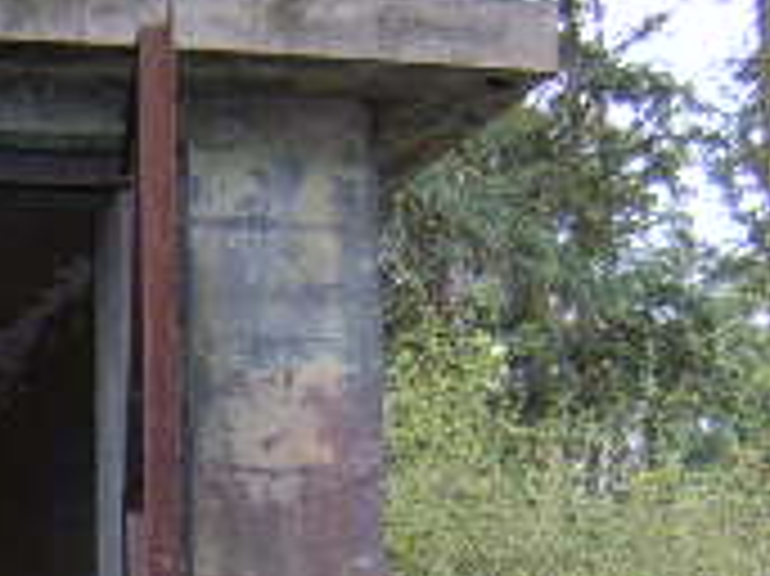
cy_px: 932
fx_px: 2912
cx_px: -90
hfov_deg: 14.7
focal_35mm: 131
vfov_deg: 10.8
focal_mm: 5.8
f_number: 2.8
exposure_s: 1/30
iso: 69
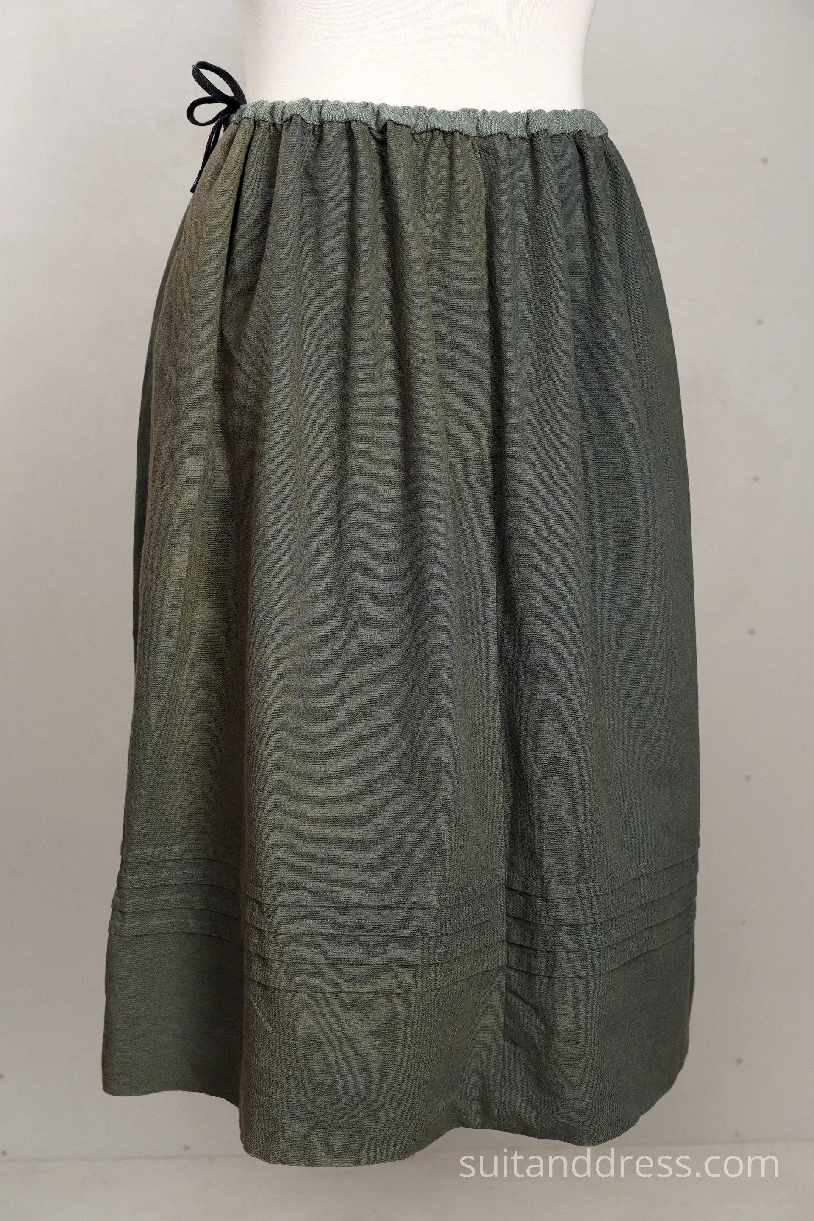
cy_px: 610
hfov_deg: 28.1
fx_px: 1628
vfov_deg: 41.1
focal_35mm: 48
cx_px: 407
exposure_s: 1/80
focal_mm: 32
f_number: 4
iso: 400
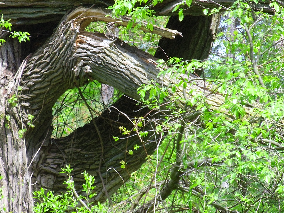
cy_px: 104
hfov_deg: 7.4
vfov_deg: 5.6
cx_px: 111
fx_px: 2191
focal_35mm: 267
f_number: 5.3
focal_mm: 32.26
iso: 80
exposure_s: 1/90
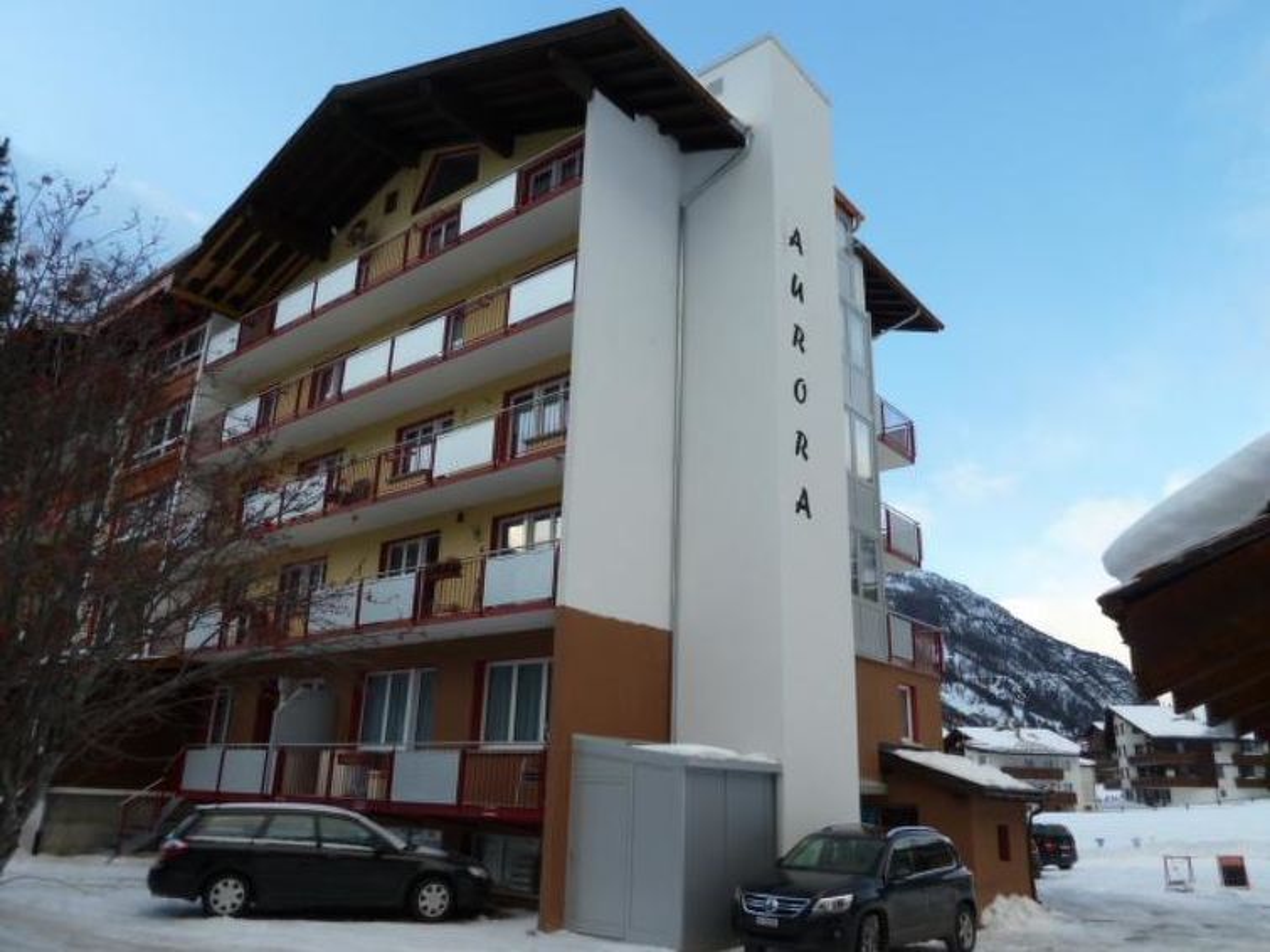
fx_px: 917
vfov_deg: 54.9
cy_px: 476
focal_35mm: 25
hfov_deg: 69.4
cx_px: 635
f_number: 4
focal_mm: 4.1
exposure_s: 1/125
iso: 80
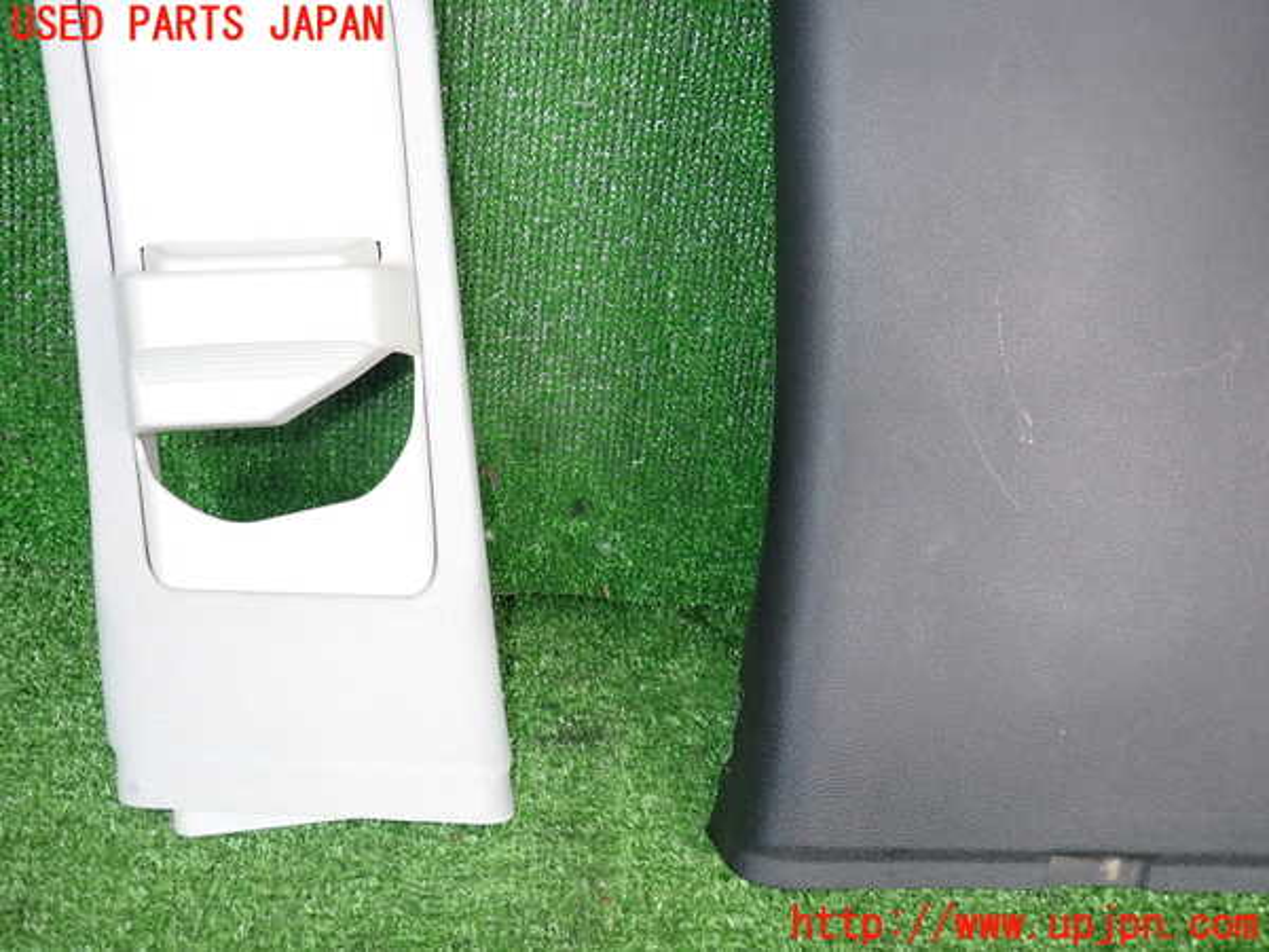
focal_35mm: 25
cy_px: 476
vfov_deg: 54.9
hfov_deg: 69.4
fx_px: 916
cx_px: 634
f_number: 2
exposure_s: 1/50
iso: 200
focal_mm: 4.5
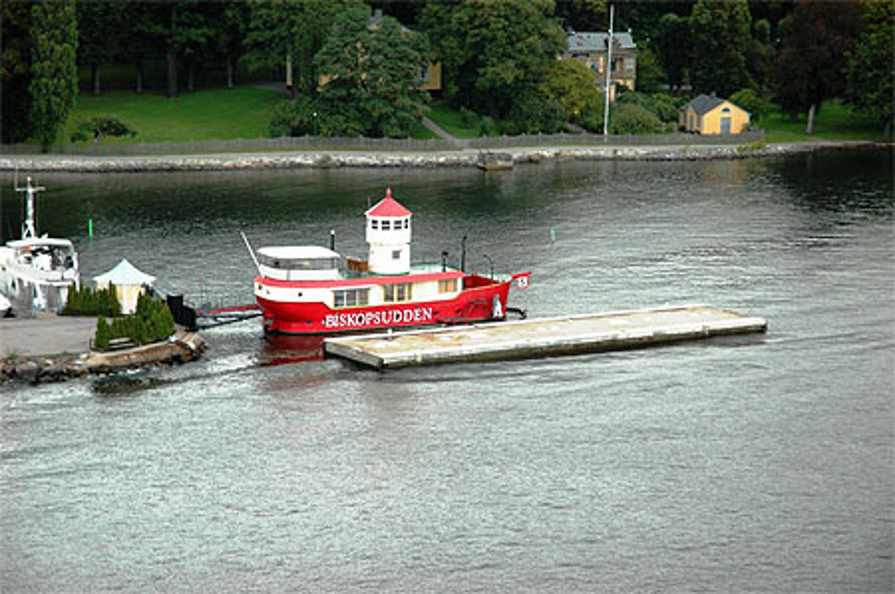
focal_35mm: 105
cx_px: 448
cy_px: 297
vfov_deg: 13.0
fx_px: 2608
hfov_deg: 19.5
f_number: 6.3
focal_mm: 70
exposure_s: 1/160
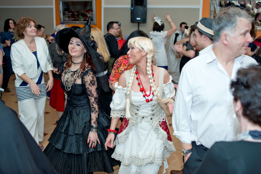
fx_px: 254
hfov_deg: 54.4
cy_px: 87
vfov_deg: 37.9
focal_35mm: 35
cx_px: 130
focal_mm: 35
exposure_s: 1/320
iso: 320
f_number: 3.2
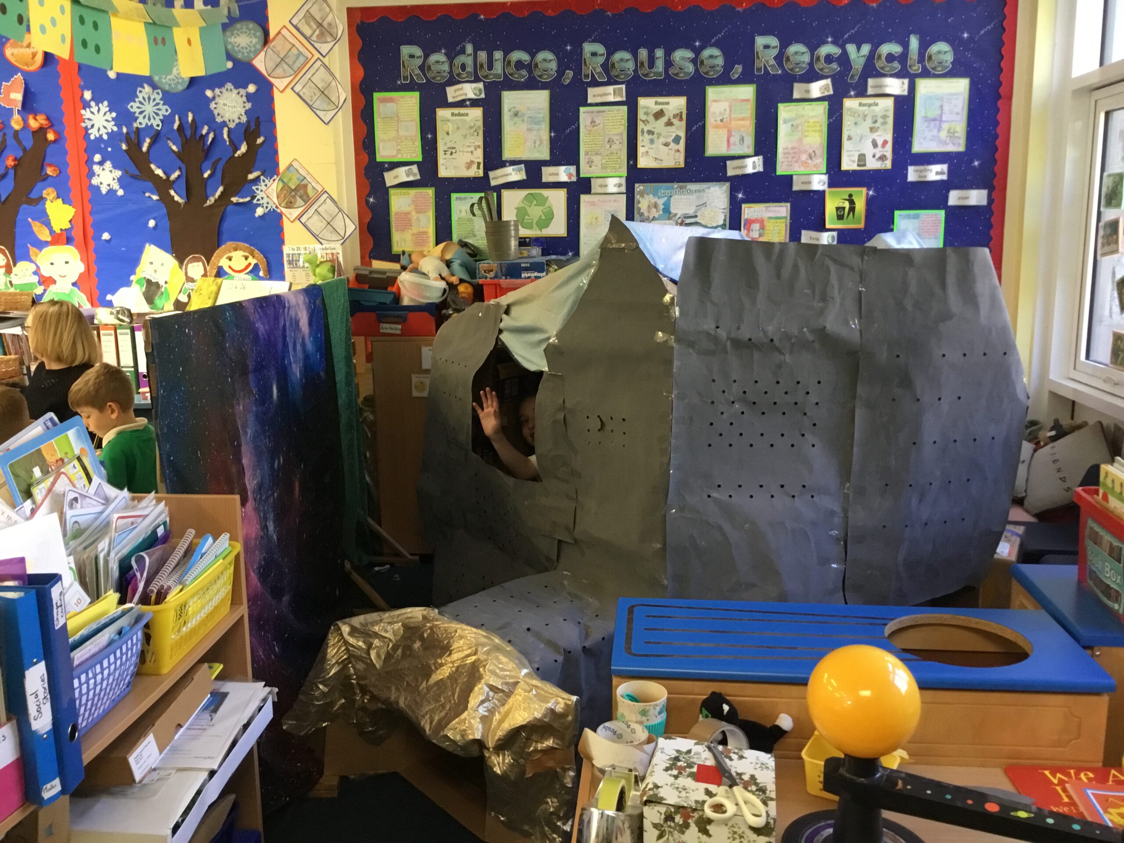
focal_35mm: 31
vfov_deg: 45.4
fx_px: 1007
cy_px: 422
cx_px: 562
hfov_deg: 58.4
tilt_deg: -9.5
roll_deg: +2.6
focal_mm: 3.3
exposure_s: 1/33
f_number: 2.4
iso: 200
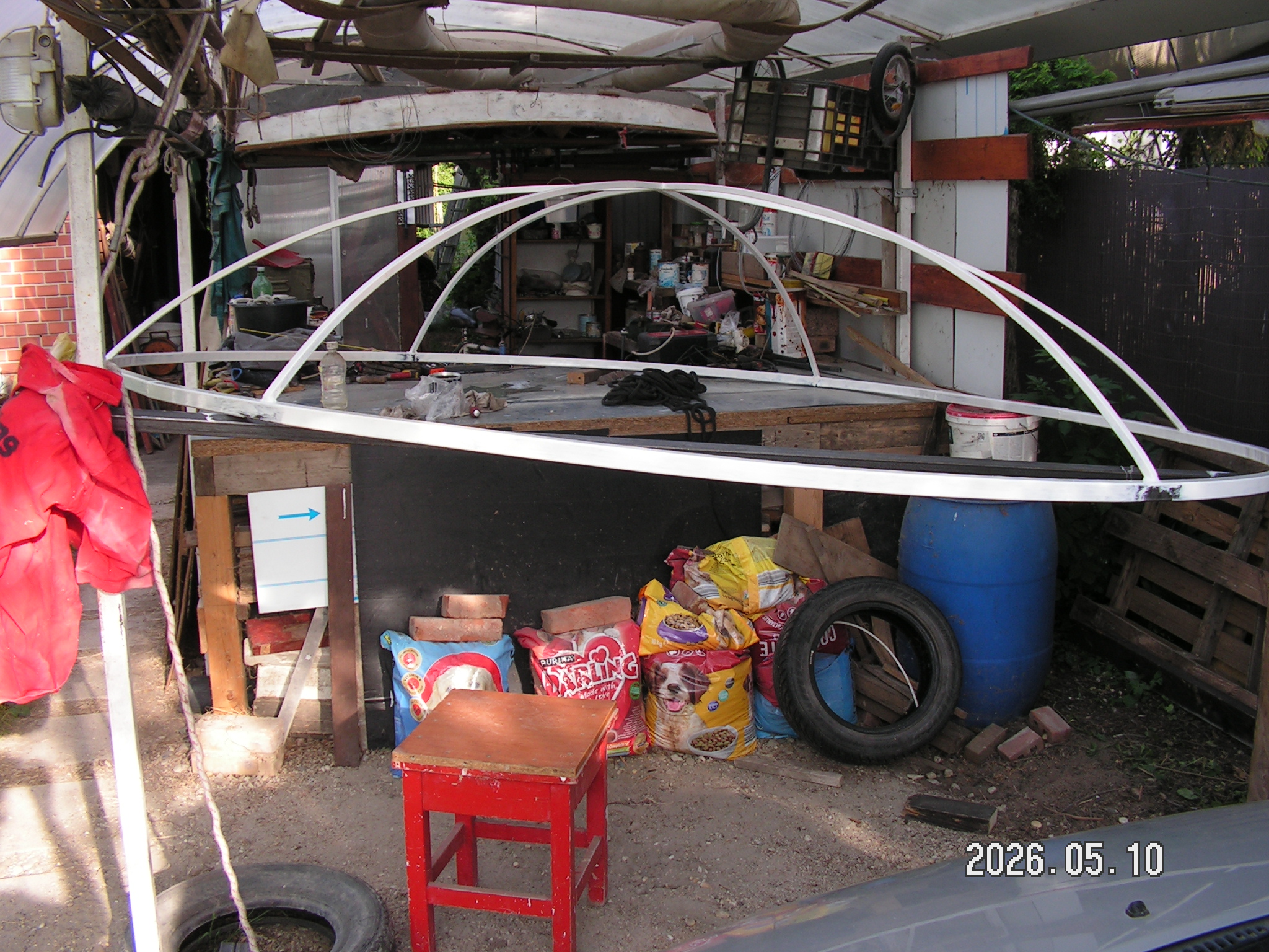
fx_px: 1320
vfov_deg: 39.7
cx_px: 634
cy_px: 476
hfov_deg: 51.4
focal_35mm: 36
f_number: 3.2
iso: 64
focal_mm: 6
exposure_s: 1/160
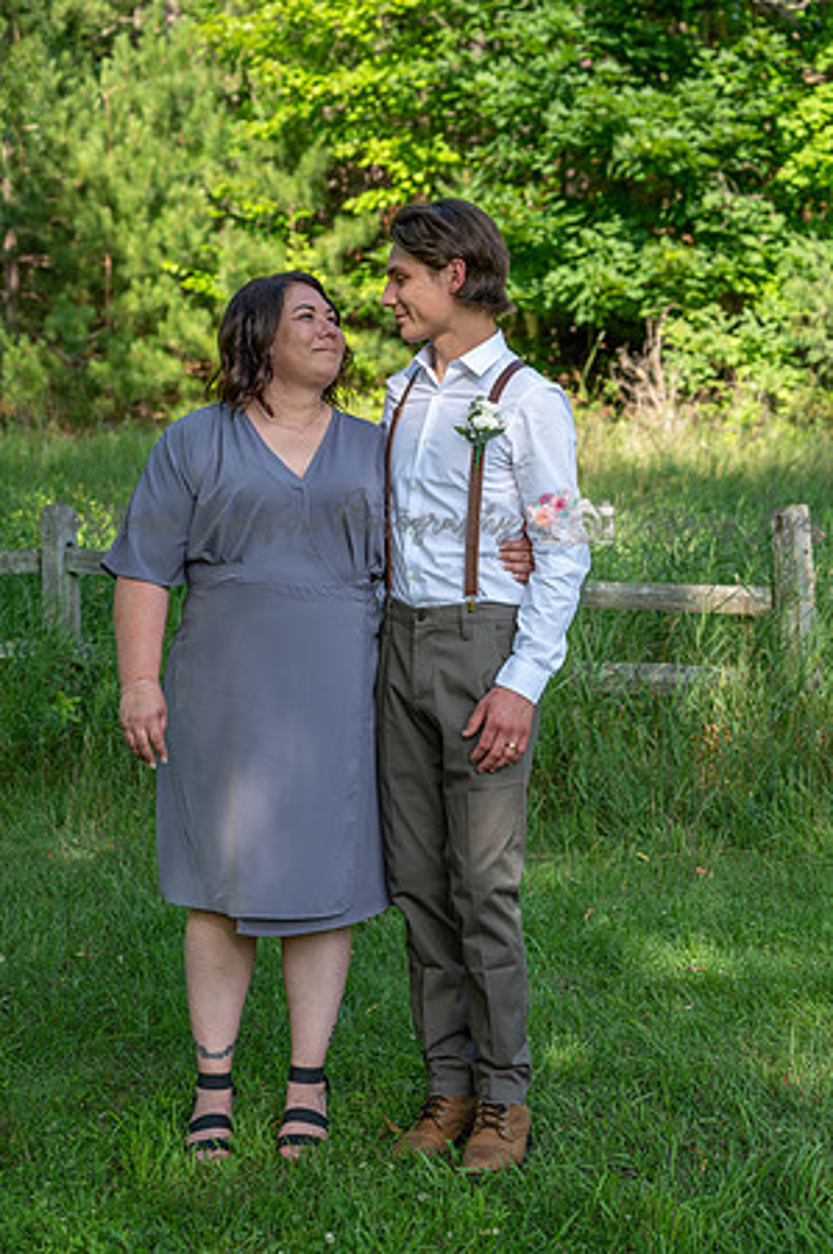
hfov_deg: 19.4
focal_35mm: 70
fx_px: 2435
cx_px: 416
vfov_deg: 28.9
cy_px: 627
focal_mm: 70
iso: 200
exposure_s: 1/250
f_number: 5
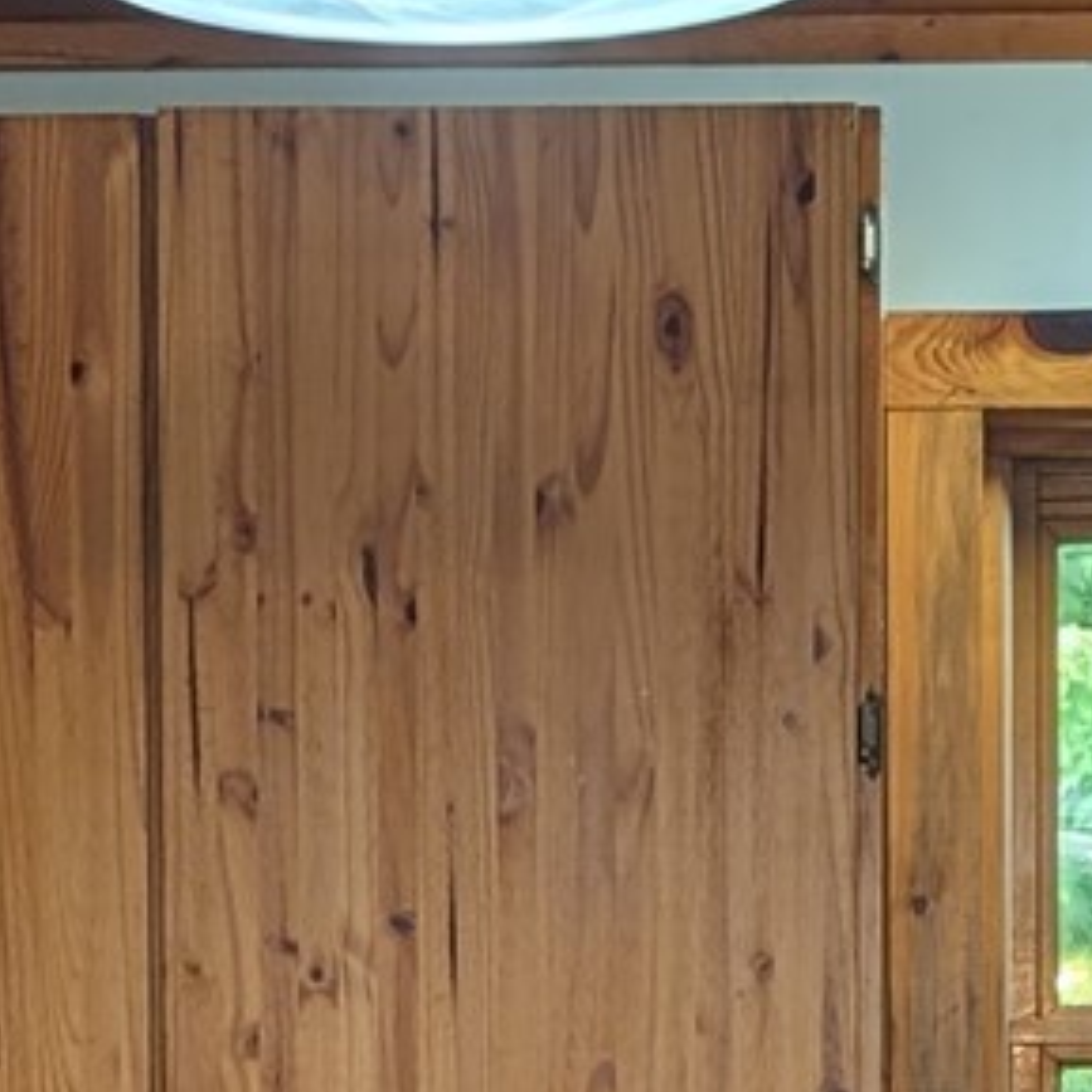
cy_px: 1436
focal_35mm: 150
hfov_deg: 11.6
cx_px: 648
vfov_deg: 11.3
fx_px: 5354
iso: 38
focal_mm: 6.9
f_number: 1.68
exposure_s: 1/24
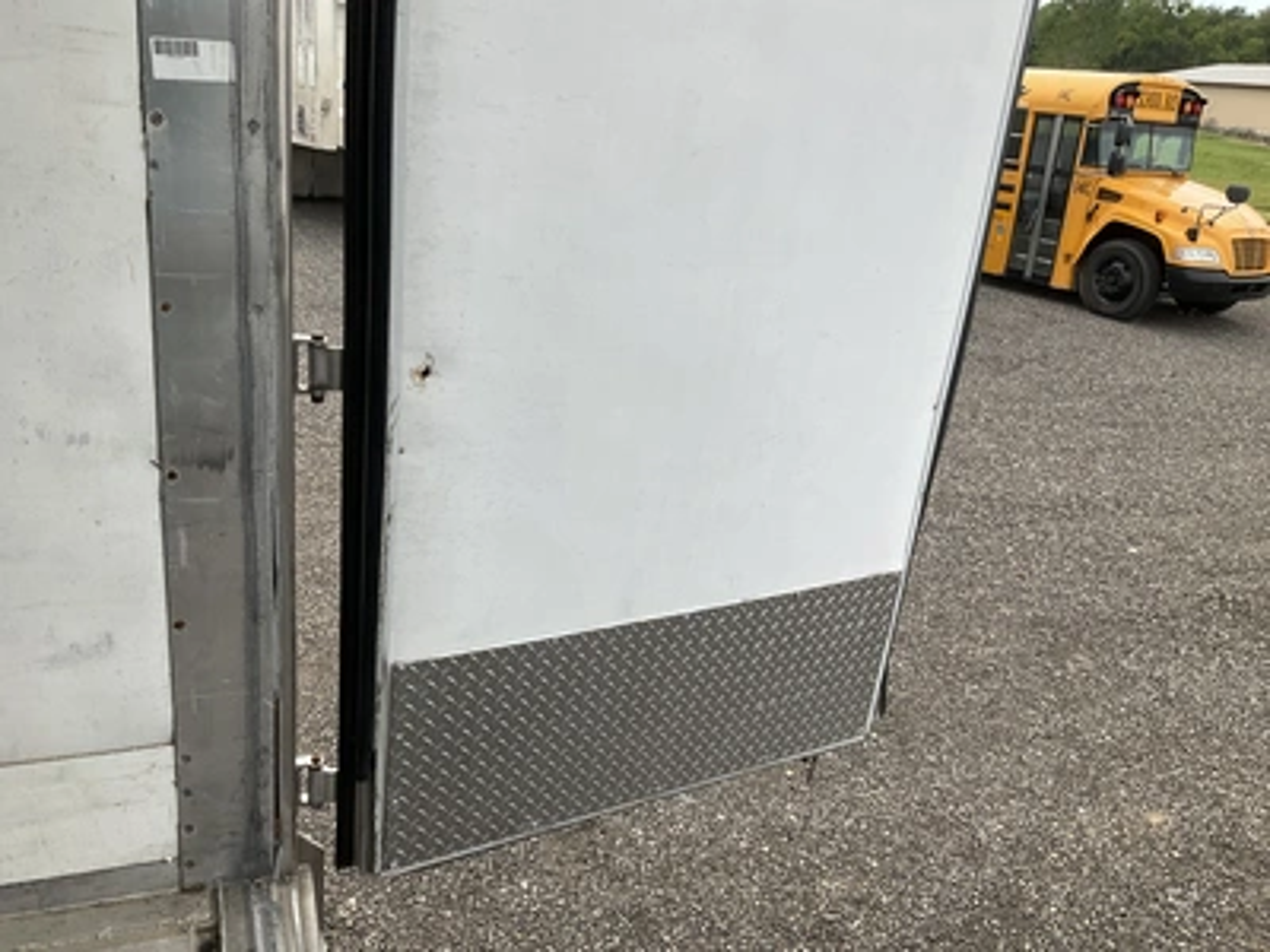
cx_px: 635
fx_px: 1064
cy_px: 476
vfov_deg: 48.2
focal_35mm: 29
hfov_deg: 61.7
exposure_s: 1/792
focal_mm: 3
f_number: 1.8
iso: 25
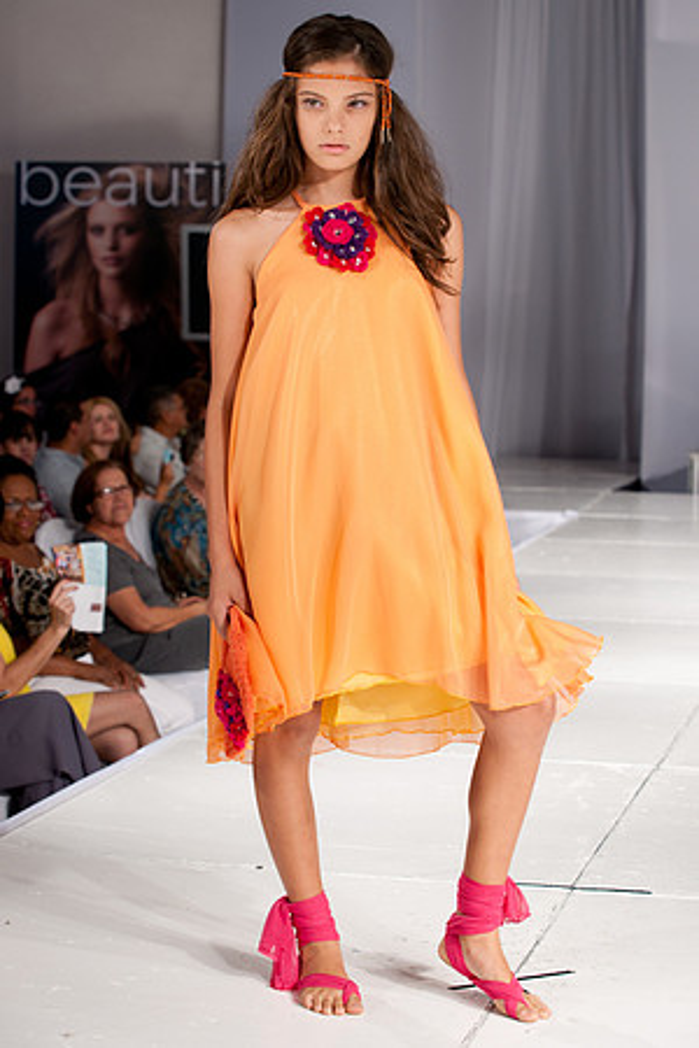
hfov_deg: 19.5
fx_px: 2039
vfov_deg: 28.8
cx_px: 350
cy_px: 524
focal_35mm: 70
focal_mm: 70
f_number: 5
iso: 200
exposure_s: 1/125
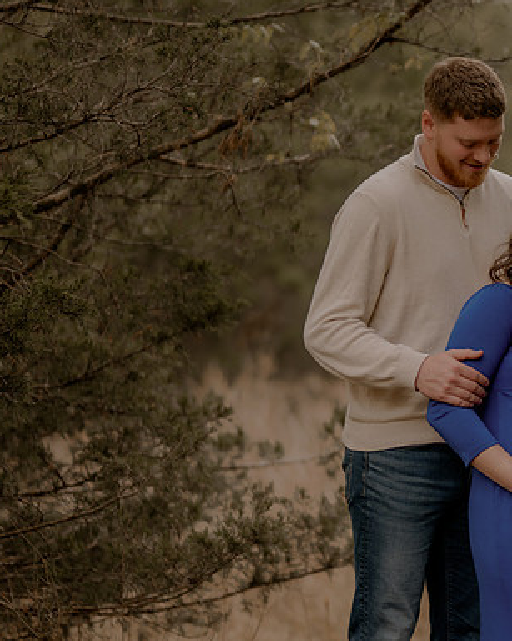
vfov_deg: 10.7
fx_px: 3411
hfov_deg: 8.5
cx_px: 475
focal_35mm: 180
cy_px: 320
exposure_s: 1/1000
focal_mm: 85
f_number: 1.4
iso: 200
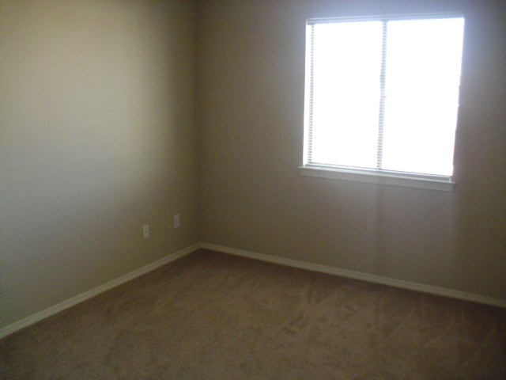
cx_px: 253
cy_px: 190
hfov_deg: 51.4
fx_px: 526
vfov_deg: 39.7
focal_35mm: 36
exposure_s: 1/100
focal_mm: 6.3
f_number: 3.1
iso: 400
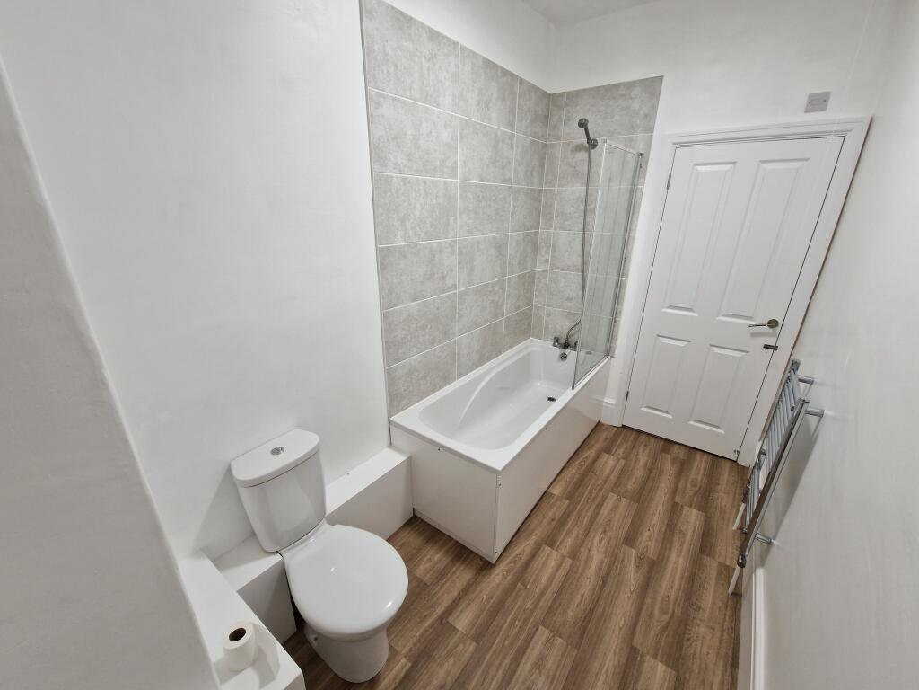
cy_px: 345
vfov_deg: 89.9
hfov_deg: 106.2
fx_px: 345
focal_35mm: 13
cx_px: 460
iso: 200
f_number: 2.2
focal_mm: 2.2
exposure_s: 1/50
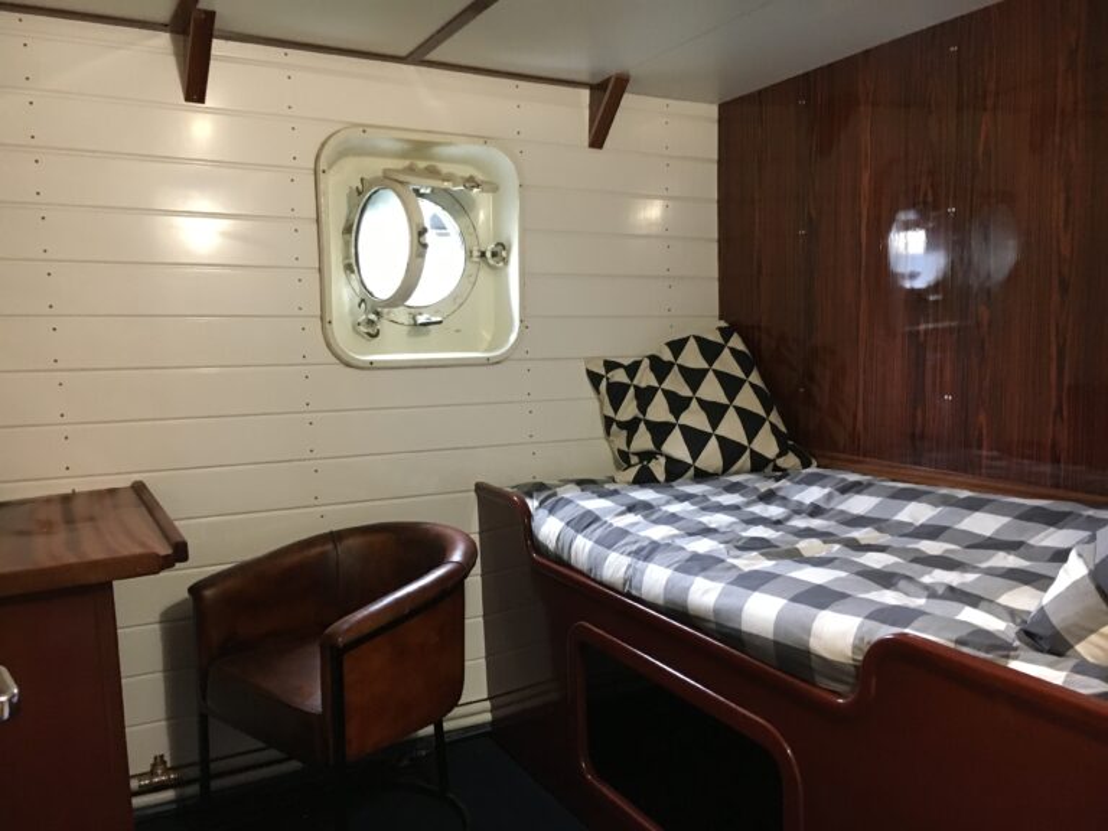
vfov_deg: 48.2
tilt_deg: -6.5
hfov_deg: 61.7
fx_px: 928
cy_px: 416
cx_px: 554
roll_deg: +1.6
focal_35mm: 29
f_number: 2.2
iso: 200
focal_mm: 4.15
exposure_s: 1/17
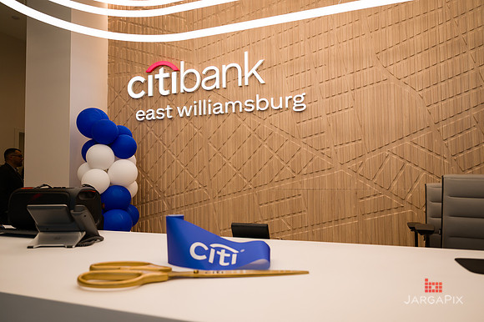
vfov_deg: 50.7
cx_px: 250
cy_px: 160
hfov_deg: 70.9
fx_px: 340
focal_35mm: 25
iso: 400
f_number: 3.2
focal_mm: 24
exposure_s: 1/320
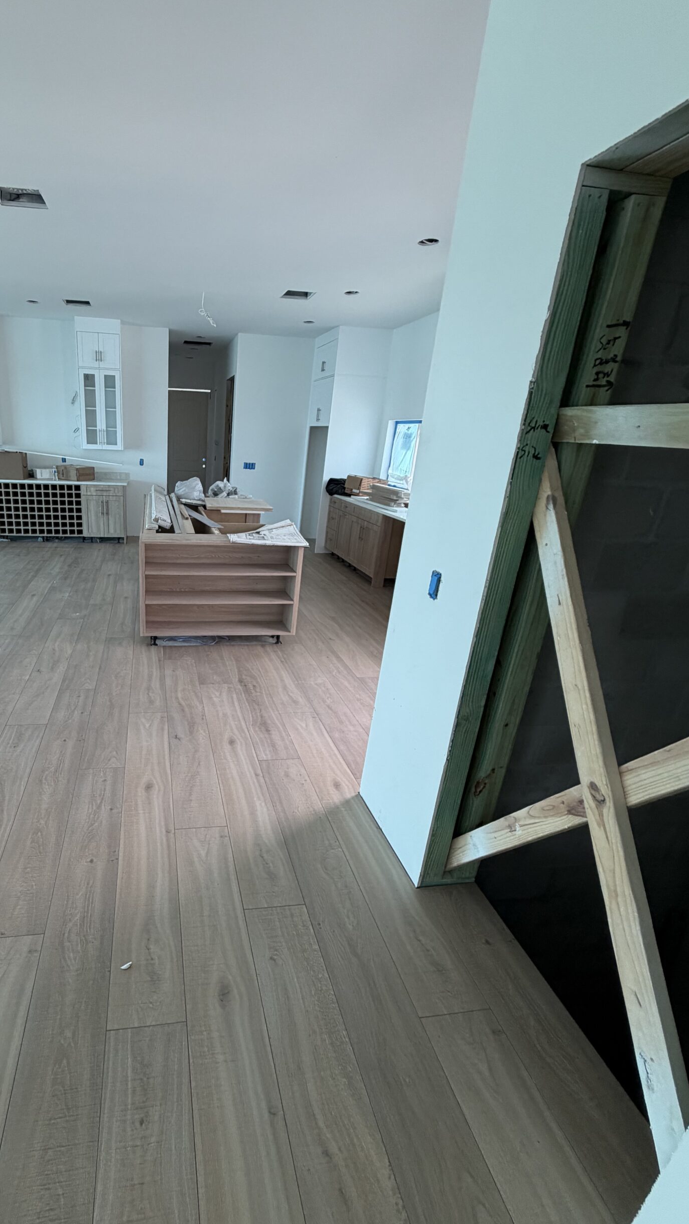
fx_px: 520
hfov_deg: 64.9
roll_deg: -3.8
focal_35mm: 16
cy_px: 623
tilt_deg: -20.0
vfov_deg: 99.4
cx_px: 216
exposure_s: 1/121
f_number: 2.2
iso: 160
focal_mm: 2.22
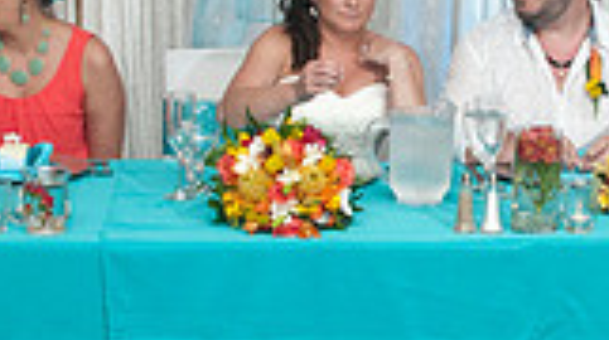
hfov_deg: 19.3
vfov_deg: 11.0
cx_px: 533
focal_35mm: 109
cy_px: 81
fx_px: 1758
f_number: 5.6
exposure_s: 1/160
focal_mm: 18
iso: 400
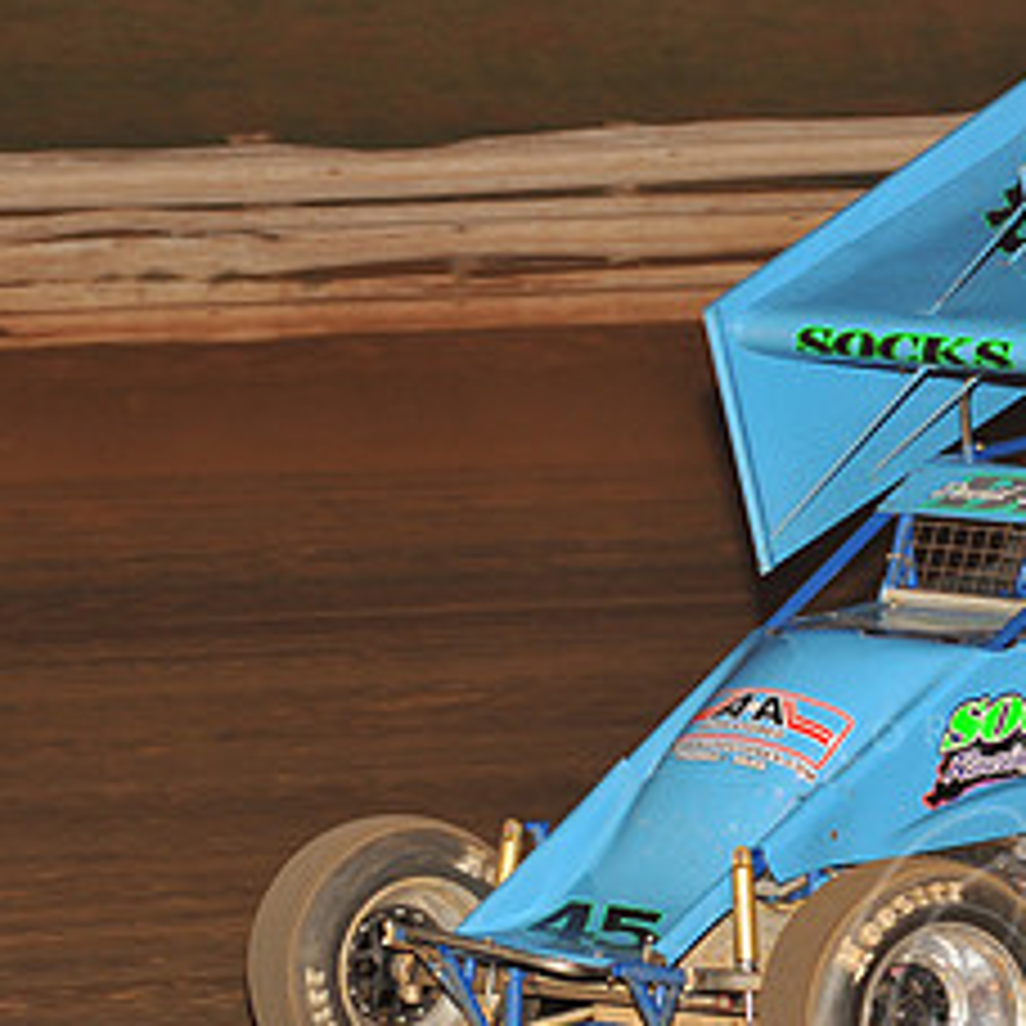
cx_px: 936
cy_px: 572
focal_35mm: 186
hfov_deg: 9.4
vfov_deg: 9.4
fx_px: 6237
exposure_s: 1/320
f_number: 6.3
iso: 800
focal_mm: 86
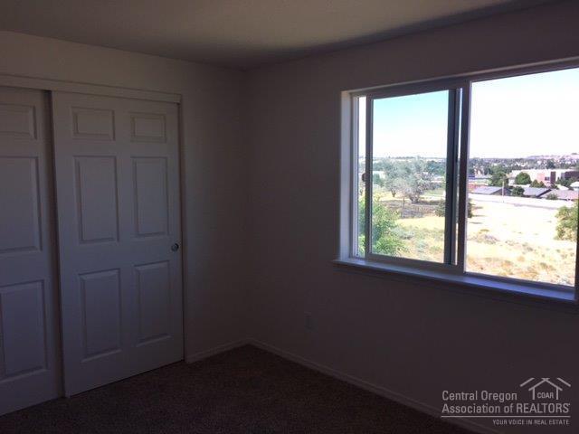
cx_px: 290
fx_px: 485
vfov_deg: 48.2
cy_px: 217
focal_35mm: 29
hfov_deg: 61.7
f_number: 2.2
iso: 32
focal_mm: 4.15
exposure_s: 1/267
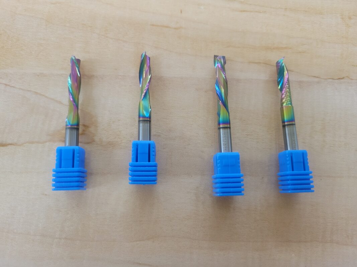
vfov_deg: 53.1
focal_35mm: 26
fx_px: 268
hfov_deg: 67.3
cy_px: 134
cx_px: 178
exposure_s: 1/40
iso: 320
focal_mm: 5.4
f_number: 1.8
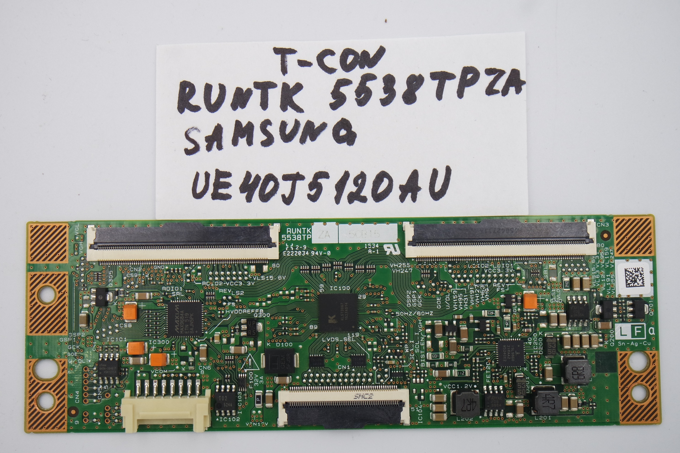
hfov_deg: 43.6
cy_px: 226
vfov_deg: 29.9
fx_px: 850
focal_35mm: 45
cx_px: 340
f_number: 5
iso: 160
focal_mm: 17
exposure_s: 1/100
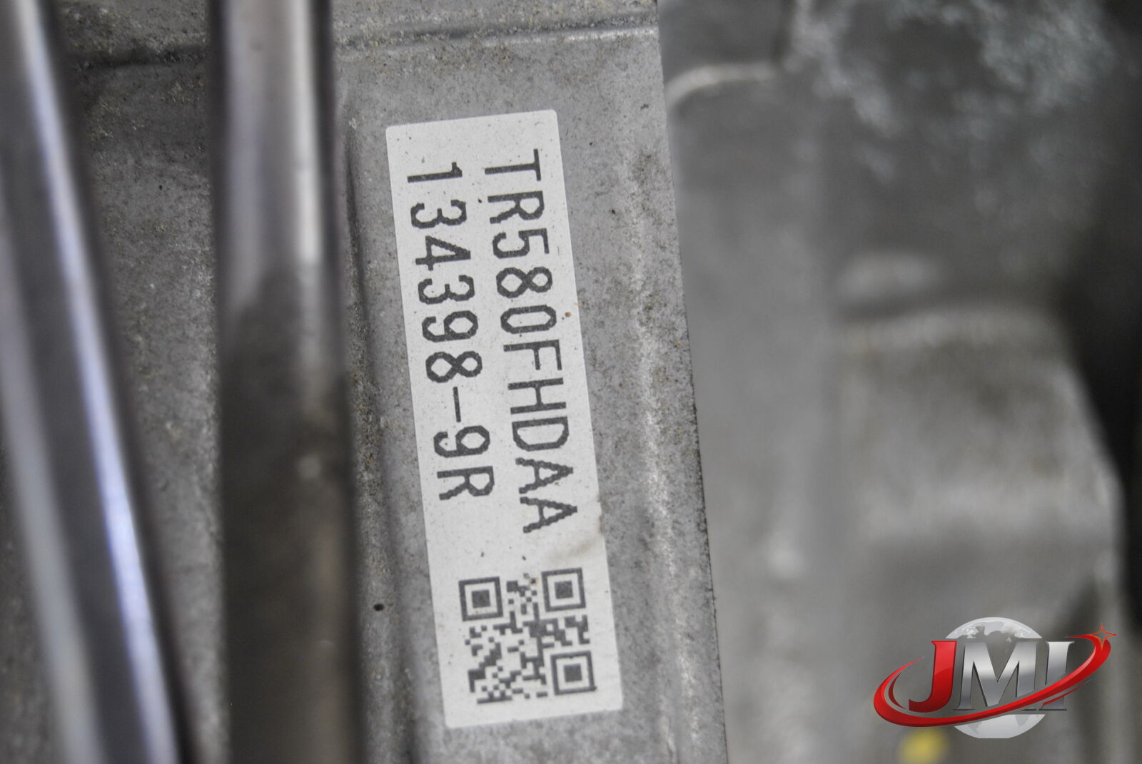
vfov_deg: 16.6
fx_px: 2620
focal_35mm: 82
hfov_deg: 24.6
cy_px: 382
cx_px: 571
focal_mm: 55
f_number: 5.6
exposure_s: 1/30
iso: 320
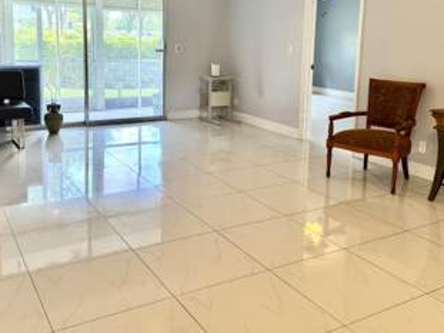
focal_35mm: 37
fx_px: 474
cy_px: 99
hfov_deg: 50.2
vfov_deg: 38.0
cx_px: 221
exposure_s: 1/60
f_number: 1.78
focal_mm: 6.76
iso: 160
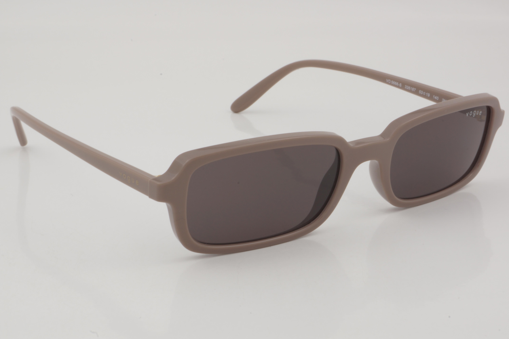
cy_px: 170
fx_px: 1166
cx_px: 254
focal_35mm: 82
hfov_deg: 24.6
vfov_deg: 16.6
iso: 100
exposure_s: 1/3
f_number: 32
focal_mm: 55
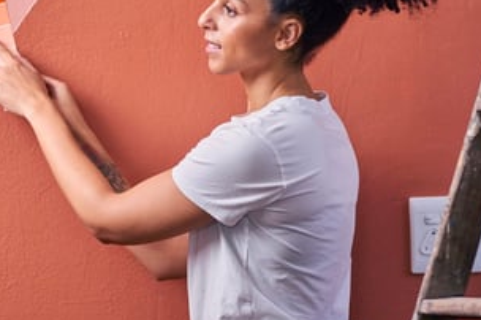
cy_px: 150
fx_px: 2870
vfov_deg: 6.4
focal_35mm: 215
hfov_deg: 9.6
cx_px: 134
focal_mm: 85
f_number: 2.2
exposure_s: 1/640
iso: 200
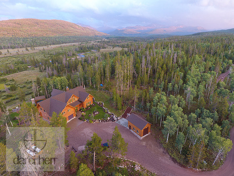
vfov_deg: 66.0
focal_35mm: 20
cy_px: 88
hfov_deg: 81.7
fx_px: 135
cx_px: 117
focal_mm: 3.61
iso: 118
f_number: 2.8
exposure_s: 1/25
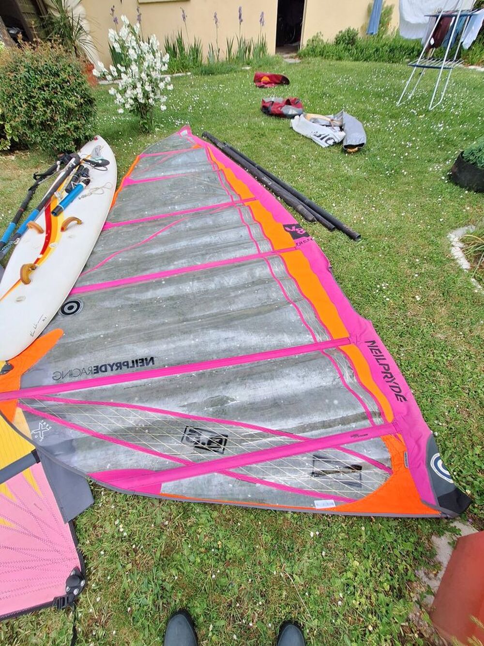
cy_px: 323
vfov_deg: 106.2
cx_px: 242
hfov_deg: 89.9
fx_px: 242
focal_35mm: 13
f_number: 2.2
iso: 40
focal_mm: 1.74
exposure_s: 1/1224
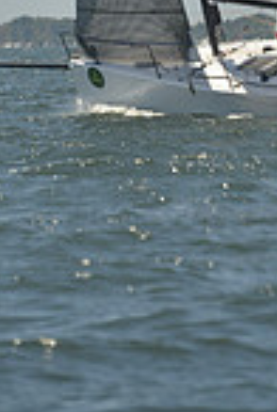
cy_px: -401
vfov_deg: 3.7
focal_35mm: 555
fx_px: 6375
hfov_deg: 2.5
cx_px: 157
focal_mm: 140
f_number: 5.6
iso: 280
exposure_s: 1/1250
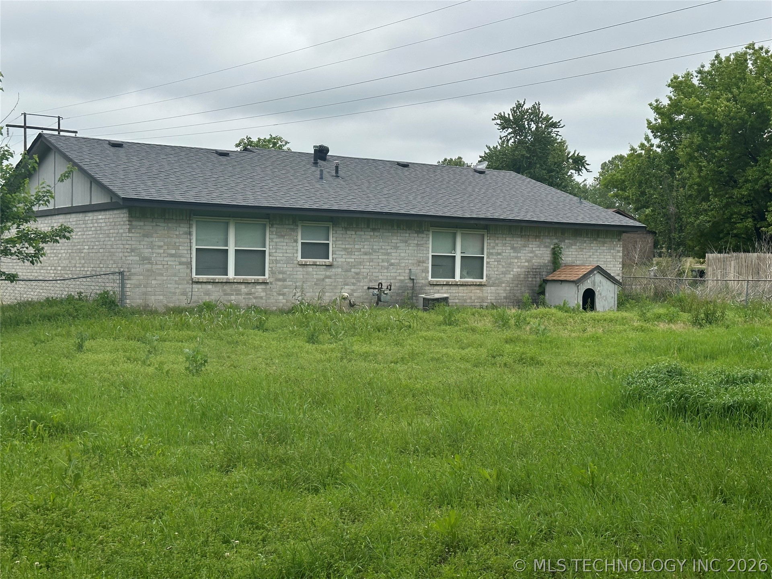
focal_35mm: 48
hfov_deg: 39.7
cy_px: 290
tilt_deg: -0.9
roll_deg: -1.2
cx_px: 386
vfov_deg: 30.3
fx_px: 1070
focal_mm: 6.86
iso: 64
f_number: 1.78
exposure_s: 1/4016
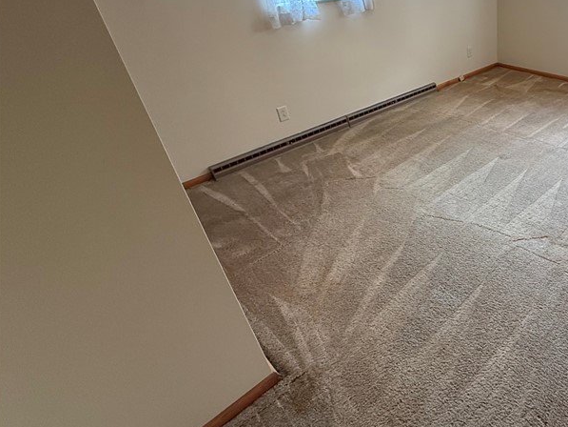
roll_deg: +0.5
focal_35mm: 24
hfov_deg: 63.1
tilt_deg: -31.0
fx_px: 394
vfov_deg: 56.1
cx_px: 481
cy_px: 159
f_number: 2.2
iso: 320
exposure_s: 1/120
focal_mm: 2.22
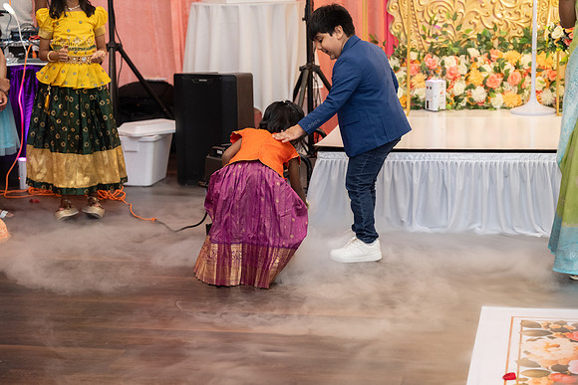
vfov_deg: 17.9
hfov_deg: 26.6
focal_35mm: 76
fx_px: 1222
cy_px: 192
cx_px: 289
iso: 1000
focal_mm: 76
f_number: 3.5
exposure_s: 1/160
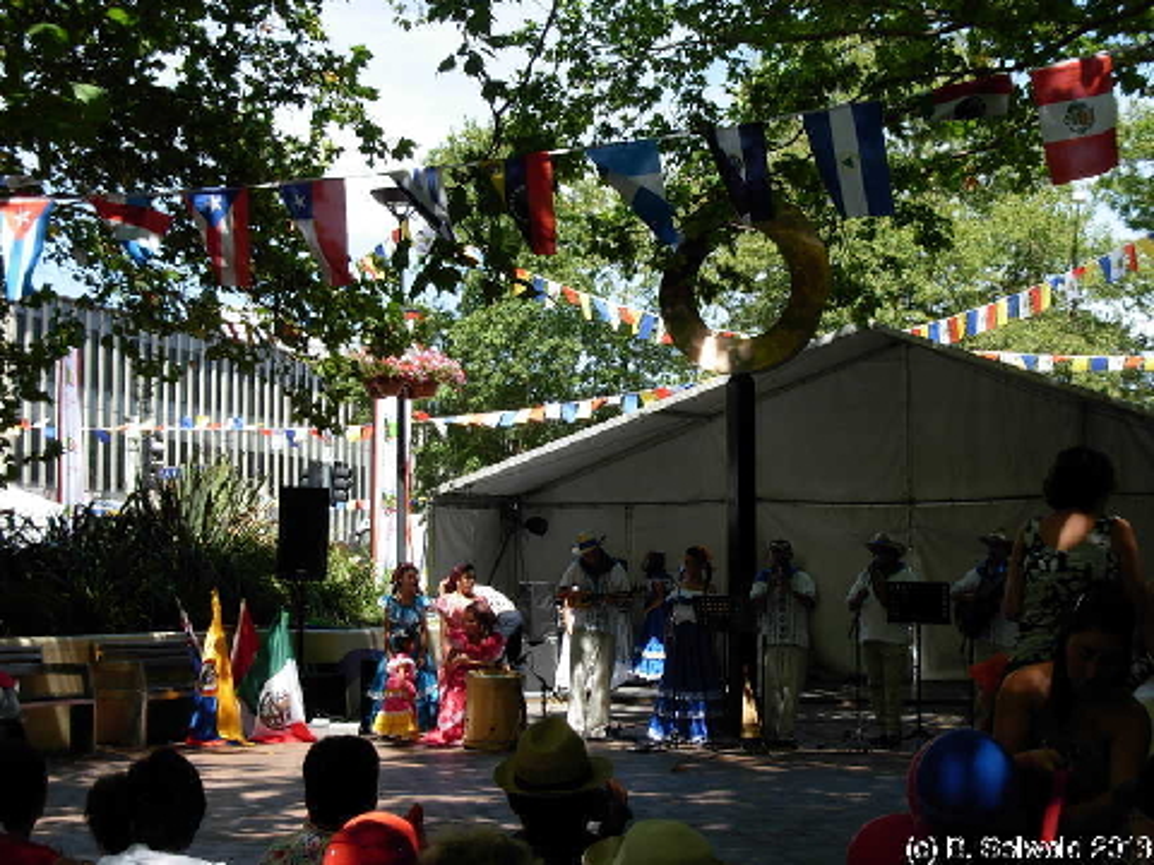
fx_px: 2334
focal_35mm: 70
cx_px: 577
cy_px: 432
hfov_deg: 27.8
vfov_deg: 21.0
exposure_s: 1/456
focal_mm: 11.5
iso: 79
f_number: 3.5
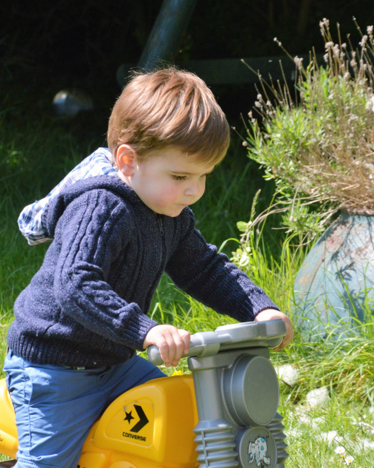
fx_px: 3219
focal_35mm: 233
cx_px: 134
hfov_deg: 6.6
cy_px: 229
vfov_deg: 8.3
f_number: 9
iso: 800
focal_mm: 105
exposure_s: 1/1000
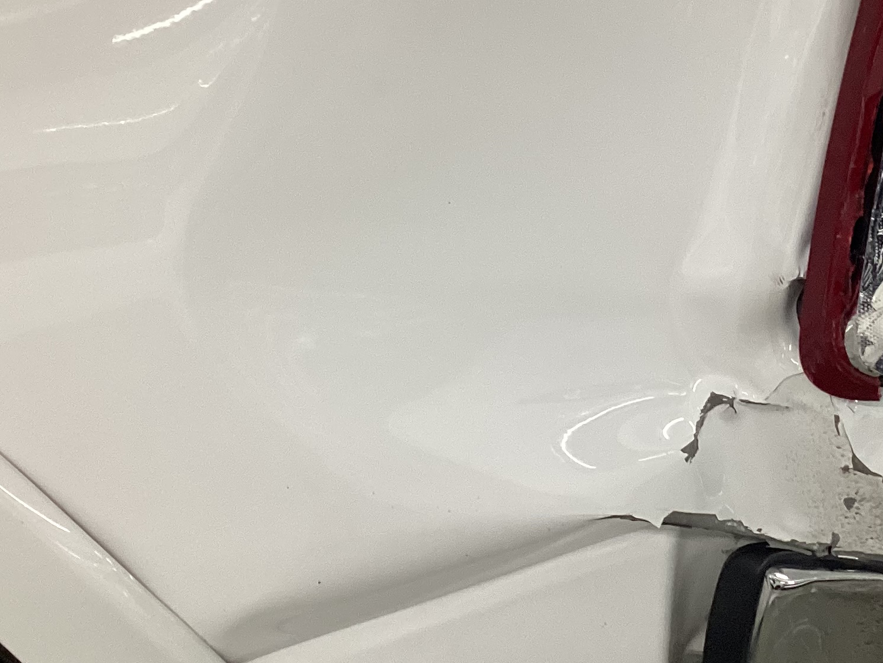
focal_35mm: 68
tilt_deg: -24.6
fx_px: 1735
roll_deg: +1.0
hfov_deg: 28.3
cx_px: 626
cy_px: 327
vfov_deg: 21.6
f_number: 2.4
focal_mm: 3.3
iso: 160
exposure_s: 1/50
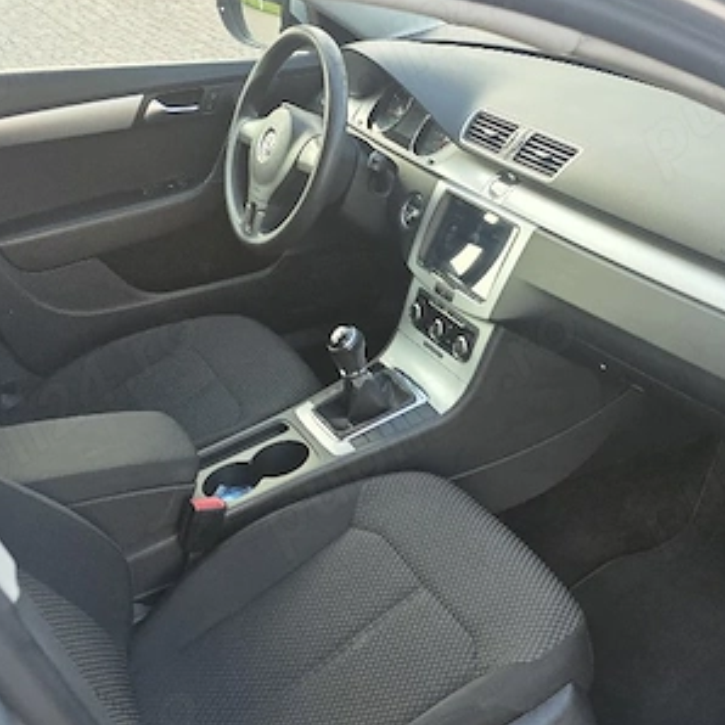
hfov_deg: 40.1
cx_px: 516
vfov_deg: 40.7
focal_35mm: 41
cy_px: 438
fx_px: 972
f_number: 1.7
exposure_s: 1/182
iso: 100
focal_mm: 6.3
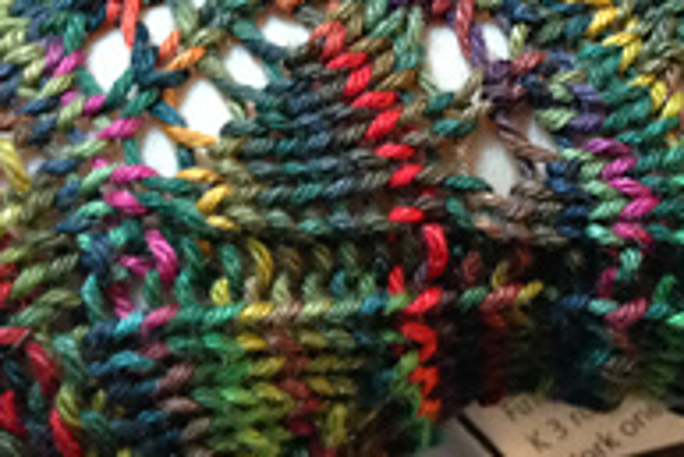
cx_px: 571
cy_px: 112
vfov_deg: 15.3
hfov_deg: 22.5
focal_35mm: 89
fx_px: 1692
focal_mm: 4.12
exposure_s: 1/17
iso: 320
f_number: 2.4
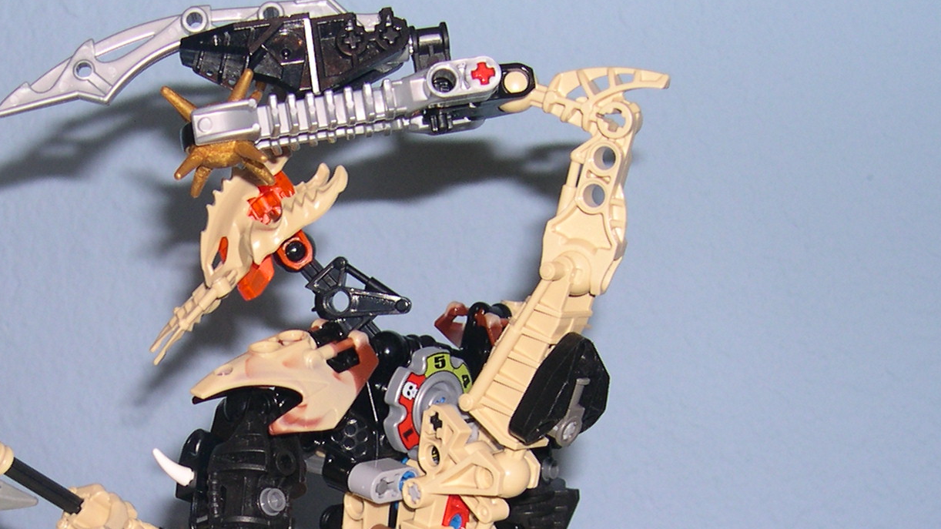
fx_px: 1921
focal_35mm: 77
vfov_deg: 15.3
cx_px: 228
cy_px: 561
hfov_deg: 27.1
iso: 100
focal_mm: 8
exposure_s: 1/60
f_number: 2.8
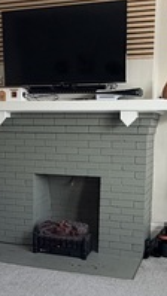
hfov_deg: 23.5
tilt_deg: -6.9
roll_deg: -0.8
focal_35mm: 51
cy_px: 173
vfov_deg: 40.5
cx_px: 68
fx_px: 401
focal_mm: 2.22
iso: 100
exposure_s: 1/121
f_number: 2.2
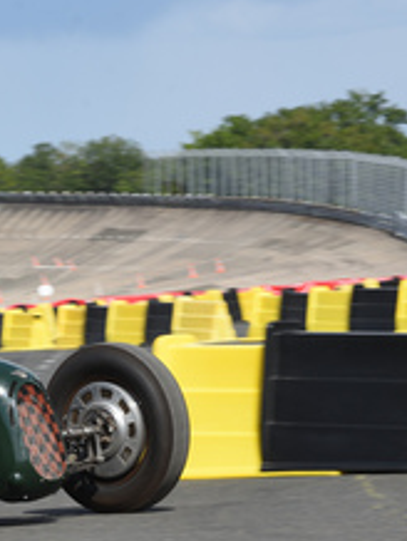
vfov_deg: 6.5
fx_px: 4788
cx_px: -170
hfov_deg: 4.8
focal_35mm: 306
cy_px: 409
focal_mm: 116
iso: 100
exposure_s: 1/160
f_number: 13
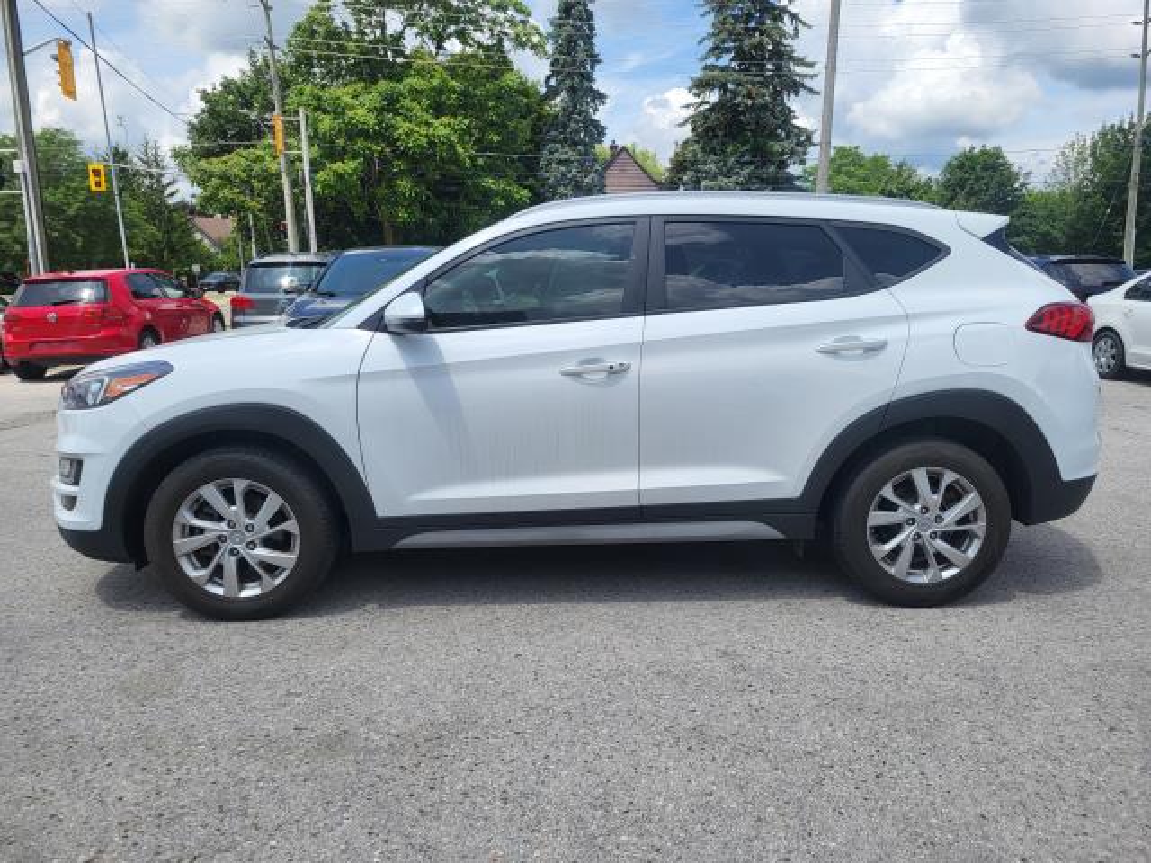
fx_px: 865
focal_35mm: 26
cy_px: 432
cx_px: 576
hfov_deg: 67.3
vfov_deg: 53.1
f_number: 1.8
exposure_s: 1/2531
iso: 40
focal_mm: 5.4
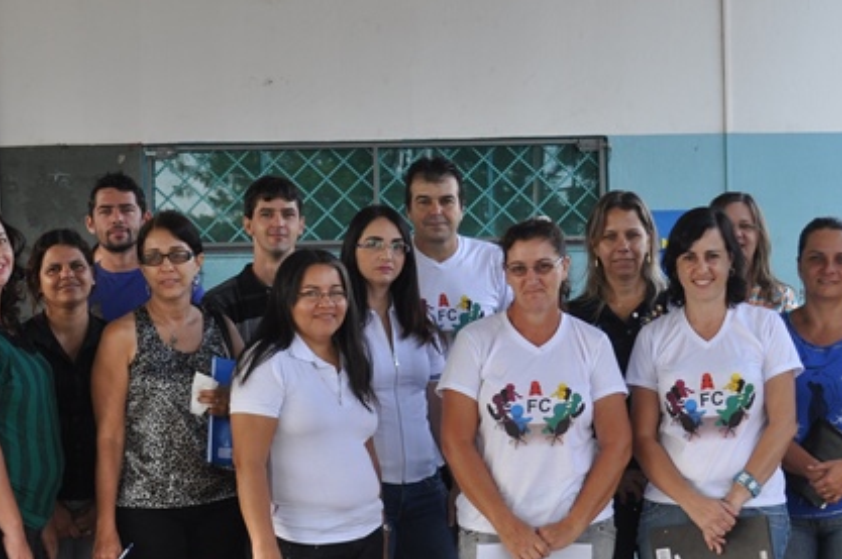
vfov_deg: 14.8
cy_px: 336
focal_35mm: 92
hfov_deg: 22.1
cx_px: 313
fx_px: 2149
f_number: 5.6
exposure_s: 1/125
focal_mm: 32
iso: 400
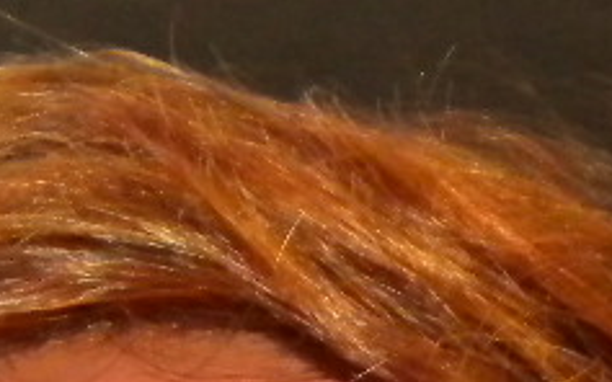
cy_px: 968
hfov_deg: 12.9
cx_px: 26
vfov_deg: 7.6
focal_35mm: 160
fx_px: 2668
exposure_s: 1/30
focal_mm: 6.3
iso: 400
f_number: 3.1
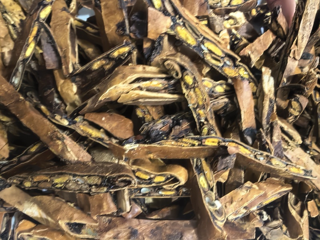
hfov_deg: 71.6
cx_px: 160
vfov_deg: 56.8
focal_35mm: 24
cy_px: 120
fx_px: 222
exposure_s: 1/20
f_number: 2.2
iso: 1600
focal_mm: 1.95
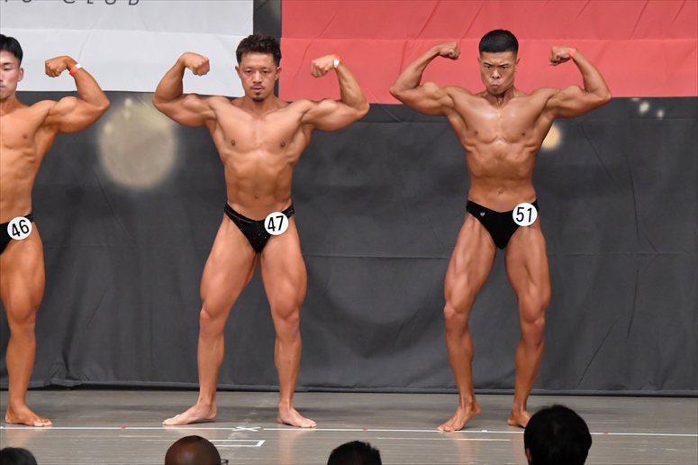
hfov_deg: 9.2
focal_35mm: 225
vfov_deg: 6.1
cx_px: 349
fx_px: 4360
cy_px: 232
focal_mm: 150
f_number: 5.6
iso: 6400
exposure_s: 1/400
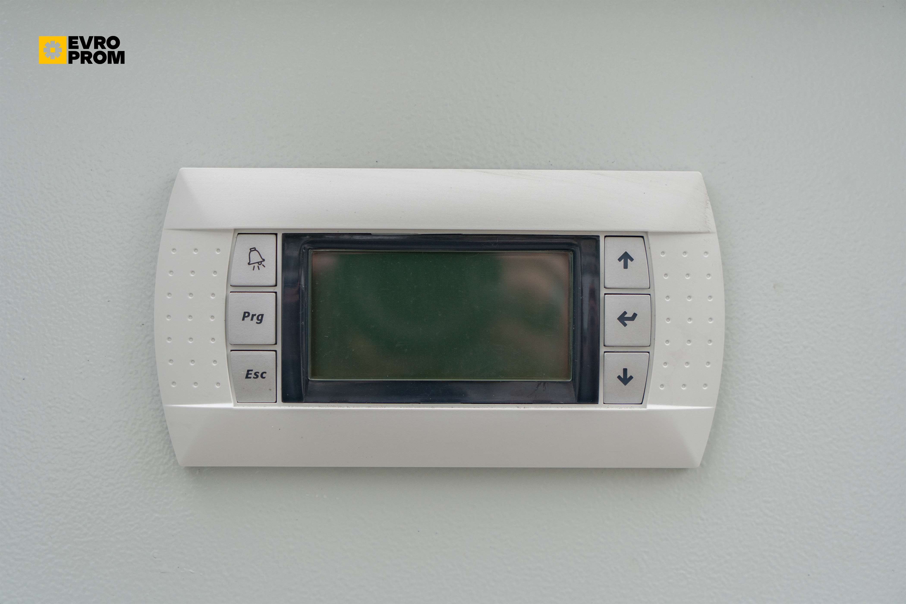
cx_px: 453
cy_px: 302
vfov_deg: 26.0
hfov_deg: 38.2
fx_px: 1309
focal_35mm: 52
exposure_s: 1/160
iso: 500
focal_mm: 52
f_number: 5
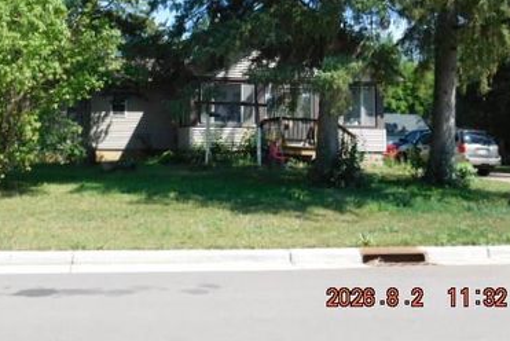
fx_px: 595
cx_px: 206
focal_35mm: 42
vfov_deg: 31.5
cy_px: 94
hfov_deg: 46.1
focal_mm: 5.3
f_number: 3.2
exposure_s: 1/640
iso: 125
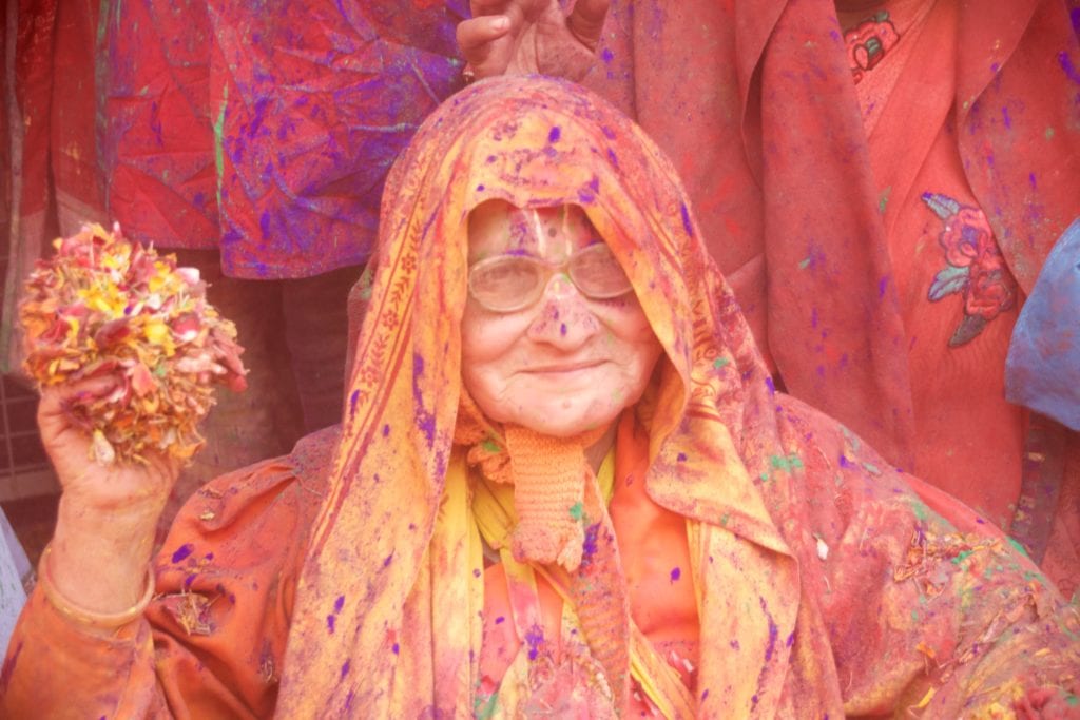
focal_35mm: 112
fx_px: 3375
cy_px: 360
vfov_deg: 12.2
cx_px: 540
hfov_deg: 18.2
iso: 400
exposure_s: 1/125
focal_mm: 75
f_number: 5.3
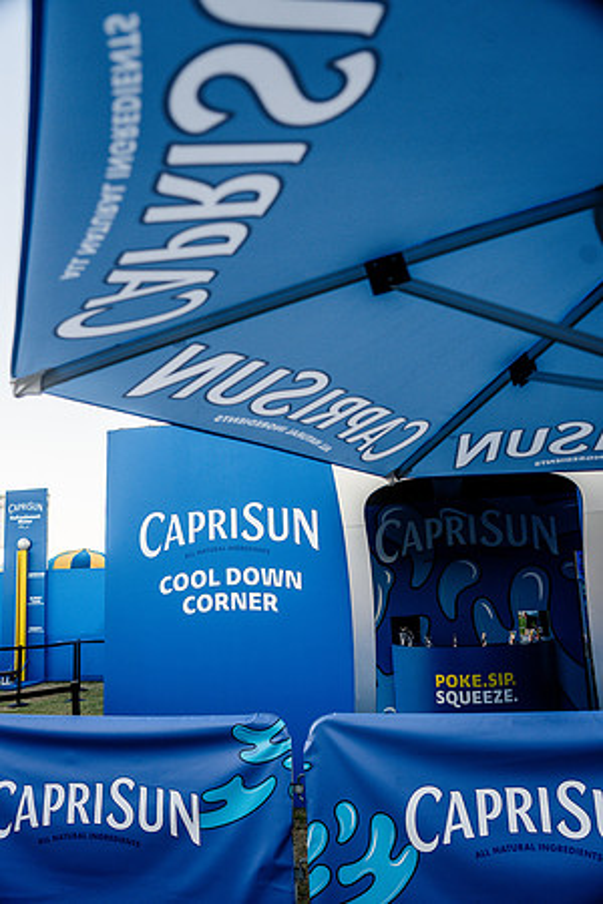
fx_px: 653
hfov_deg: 49.6
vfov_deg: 69.4
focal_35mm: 26
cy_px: 452
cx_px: 302
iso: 320
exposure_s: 1/200
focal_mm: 26
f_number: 4
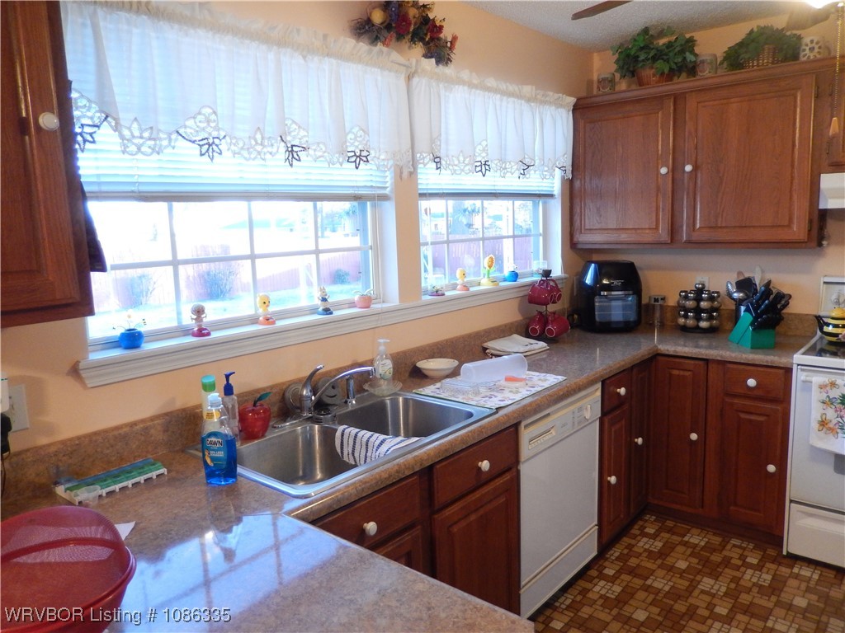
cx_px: 422
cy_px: 316
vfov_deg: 54.9
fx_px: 610
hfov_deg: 69.4
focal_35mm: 25
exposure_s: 1/25
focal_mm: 4.5
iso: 400
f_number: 3.4
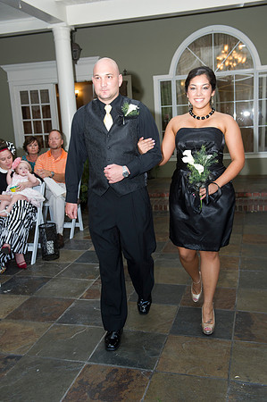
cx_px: 134
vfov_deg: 50.7
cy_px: 201
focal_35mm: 38
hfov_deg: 35.0
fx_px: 424
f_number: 5
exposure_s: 1/100
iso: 800
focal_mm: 38
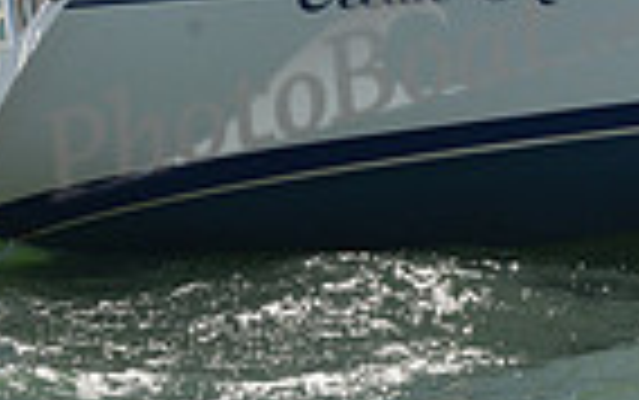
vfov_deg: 4.5
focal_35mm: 292
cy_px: -213
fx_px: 5089
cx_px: 914
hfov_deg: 7.1
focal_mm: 70
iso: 320
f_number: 10
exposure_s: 1/800
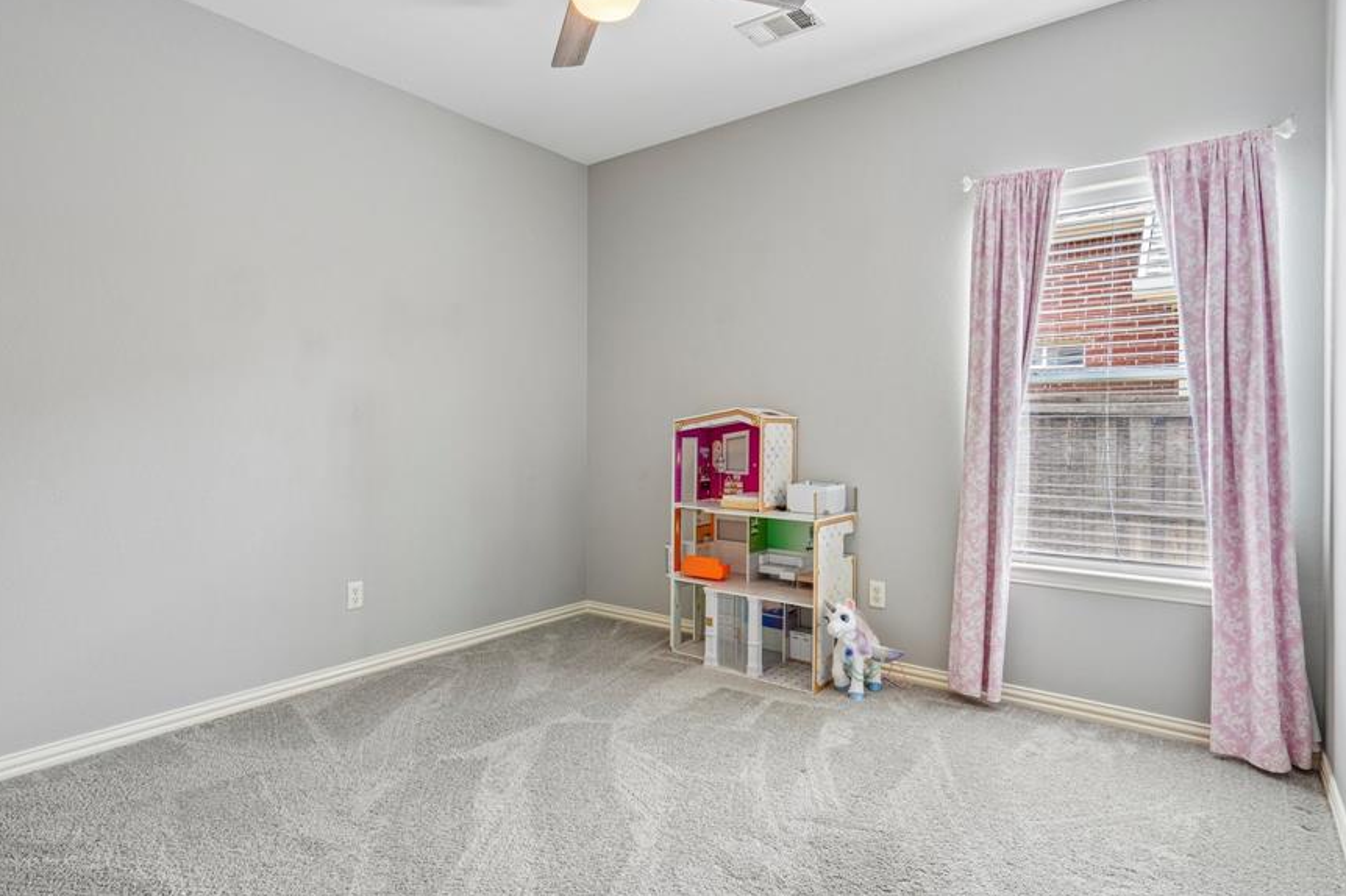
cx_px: 639
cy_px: 423
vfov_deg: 64.5
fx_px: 710
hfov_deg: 86.9
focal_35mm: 19
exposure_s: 1/8
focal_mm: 16
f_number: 8
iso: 400
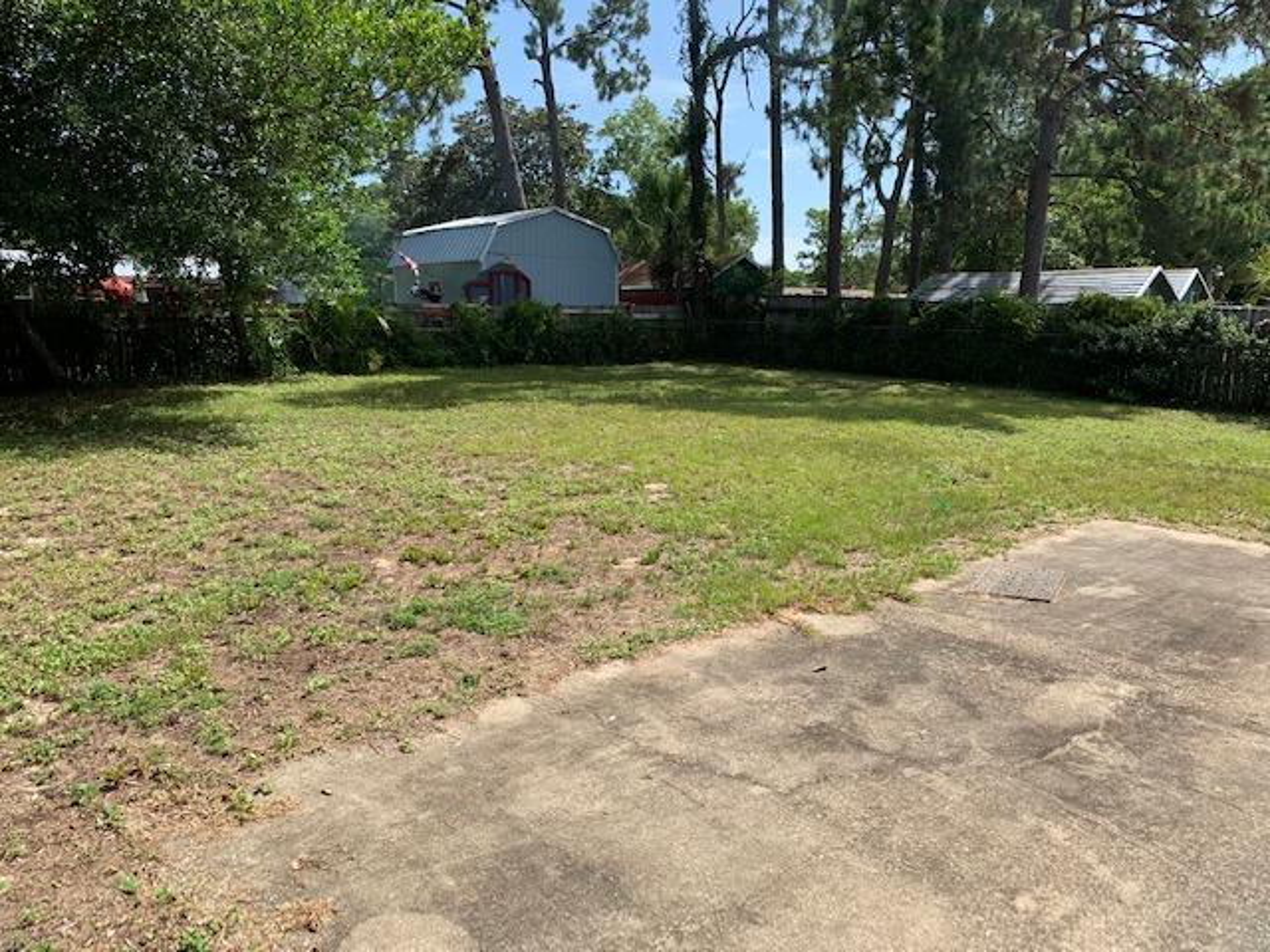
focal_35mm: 26
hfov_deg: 67.3
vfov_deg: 53.1
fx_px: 954
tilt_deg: -8.5
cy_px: 476
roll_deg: +0.5
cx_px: 635
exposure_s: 1/1299
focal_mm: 4.25
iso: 25
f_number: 1.8
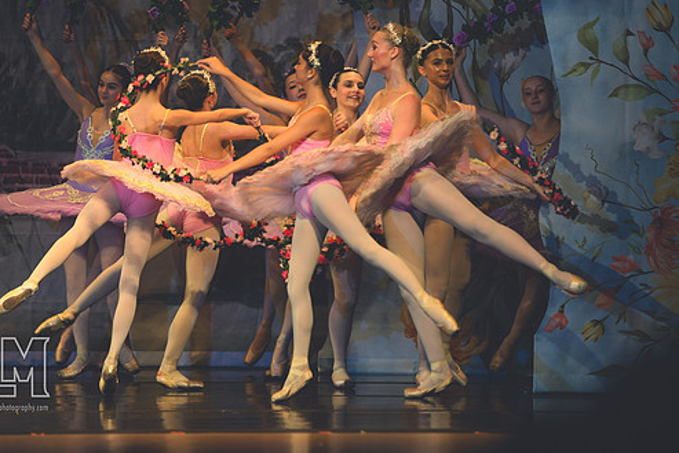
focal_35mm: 339
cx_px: 300
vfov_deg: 4.1
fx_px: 6395
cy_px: 109
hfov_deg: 6.1
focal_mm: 200
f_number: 2.8
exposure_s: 1/500
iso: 720
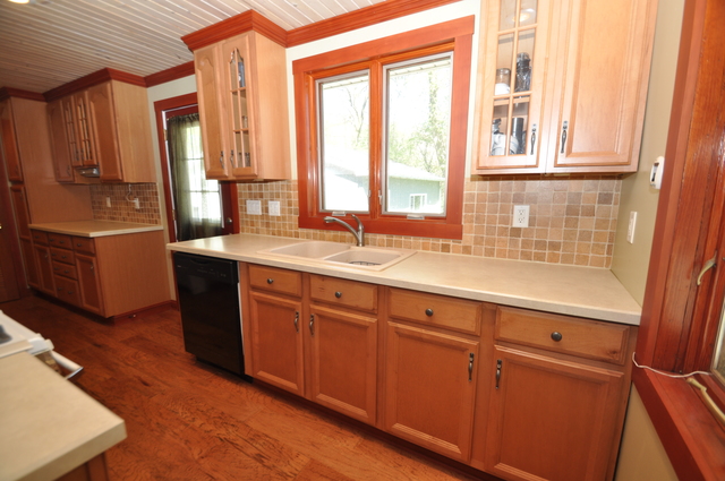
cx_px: 362
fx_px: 302
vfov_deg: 77.2
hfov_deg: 100.5
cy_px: 240
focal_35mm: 15
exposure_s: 1/30
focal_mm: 10
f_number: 5.6
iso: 200
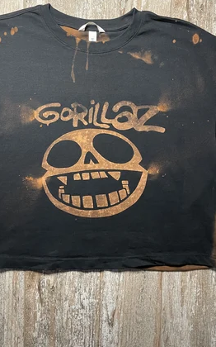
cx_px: 85
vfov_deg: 55.2
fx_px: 330
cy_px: 149
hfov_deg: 36.1
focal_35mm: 35
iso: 400
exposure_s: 1/50
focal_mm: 4.2
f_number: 1.6
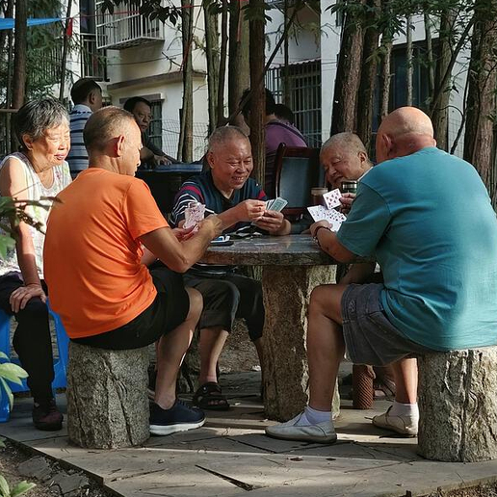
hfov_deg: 28.6
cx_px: 235
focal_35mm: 60
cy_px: 247
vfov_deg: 28.6
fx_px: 975
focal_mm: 8.3
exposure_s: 1/100
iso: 105
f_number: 1.6
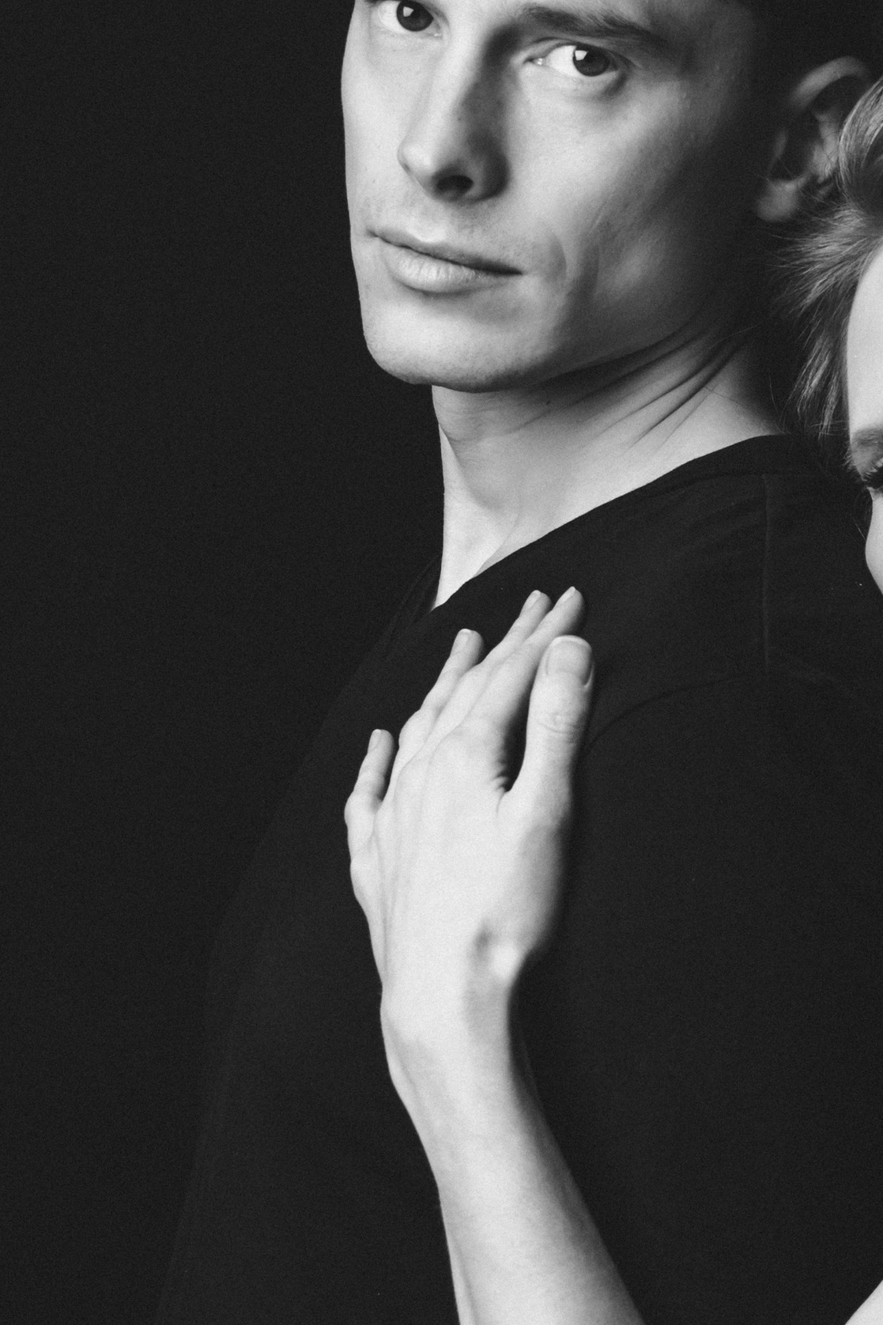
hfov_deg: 8.3
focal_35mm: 165
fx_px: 6071
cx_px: 828
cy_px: 643
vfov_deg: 12.5
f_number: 6.3
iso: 100
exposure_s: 1/200
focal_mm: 48
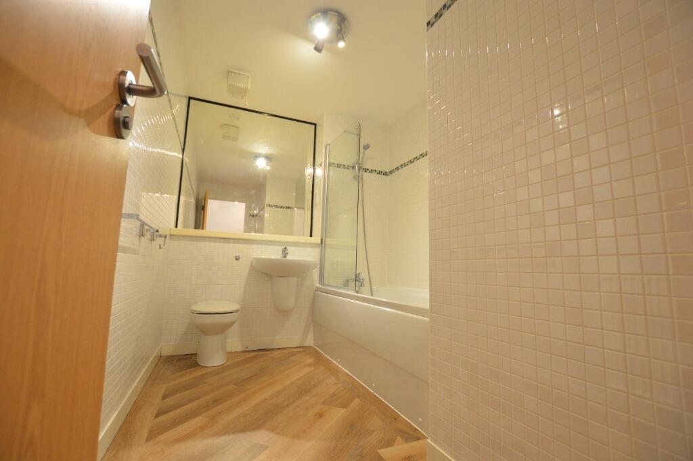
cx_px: 346
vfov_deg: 77.2
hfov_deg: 100.4
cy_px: 230
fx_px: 289
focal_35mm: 15
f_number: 3.5
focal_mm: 10
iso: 1000
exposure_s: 1/60
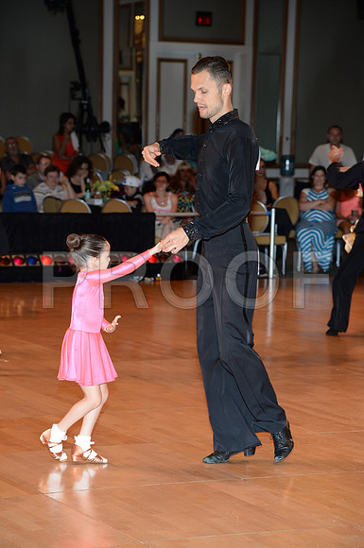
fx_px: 1825
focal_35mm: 120
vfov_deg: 17.1
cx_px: 182
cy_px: 274
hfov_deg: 11.4
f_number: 5
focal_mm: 120
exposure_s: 1/200
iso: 1250
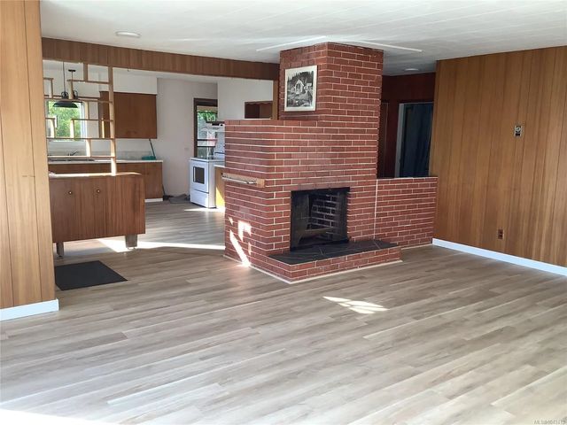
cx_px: 284
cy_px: 212
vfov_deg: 45.4
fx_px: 508
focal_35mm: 31
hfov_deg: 58.4
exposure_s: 1/120
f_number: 2.4
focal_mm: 3.3
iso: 40
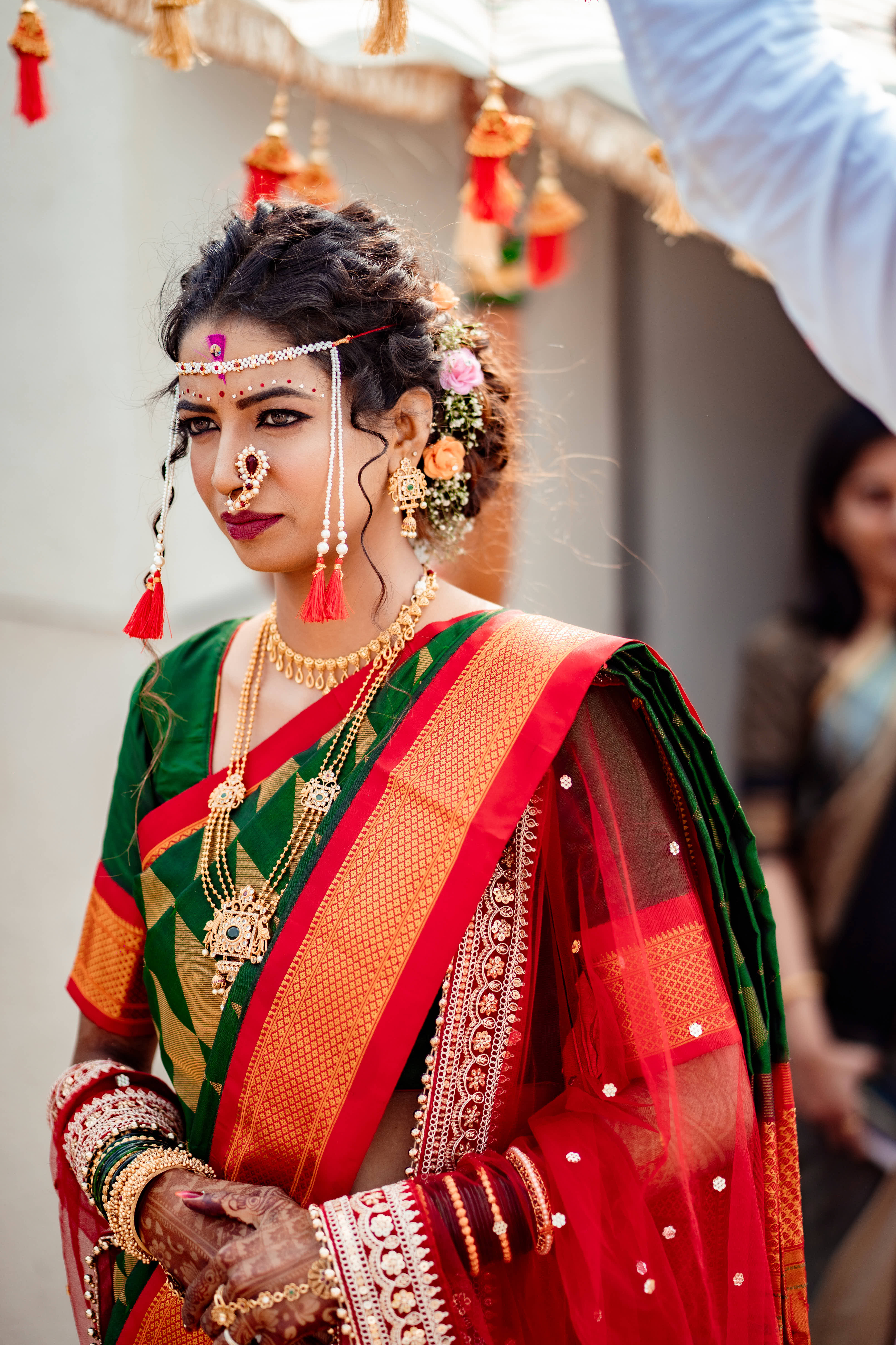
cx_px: 444
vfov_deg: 23.6
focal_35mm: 86
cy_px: 676
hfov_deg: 15.9
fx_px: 3211
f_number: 1.8
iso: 160
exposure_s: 1/2000
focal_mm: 85
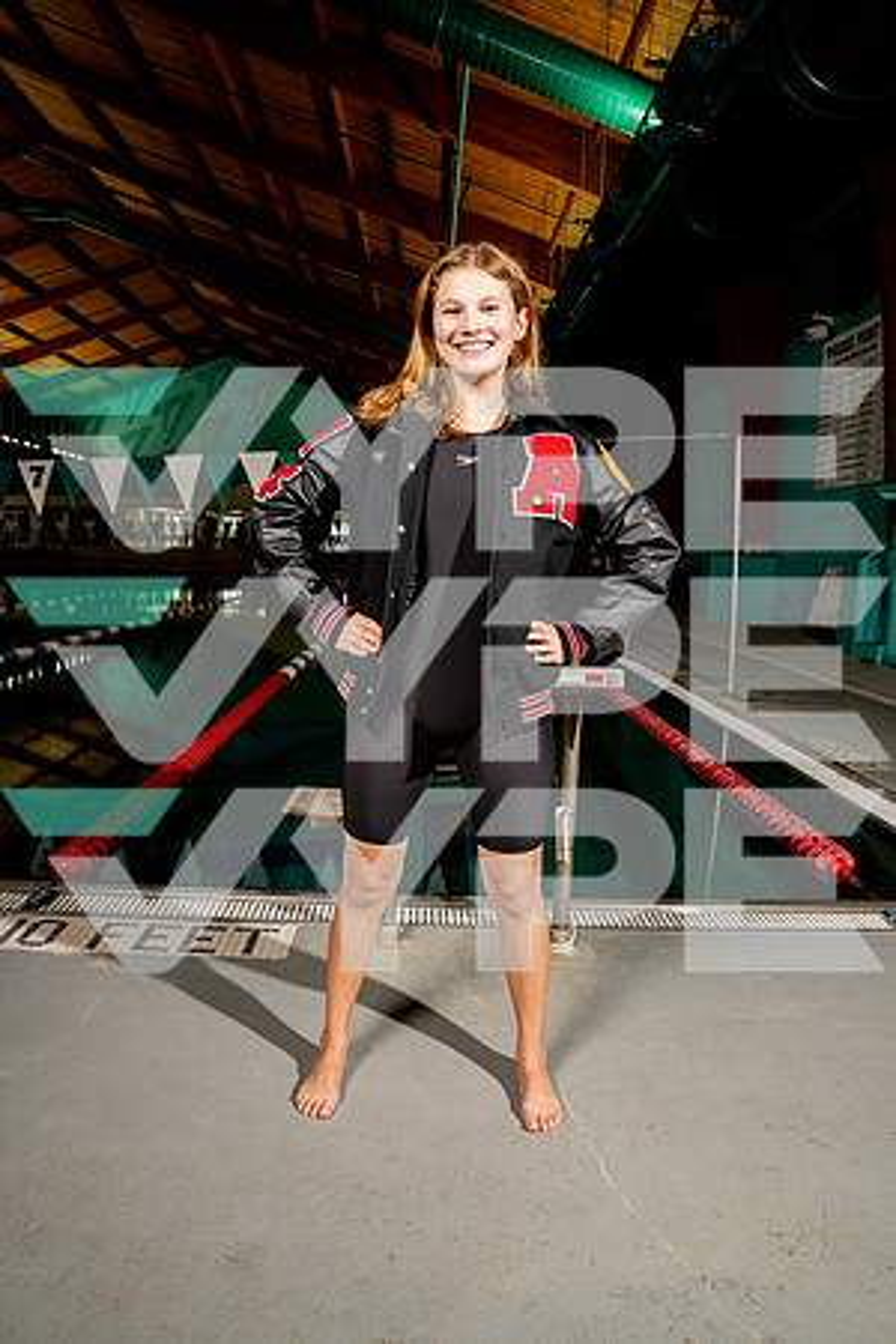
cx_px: 448
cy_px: 672
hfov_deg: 53.1
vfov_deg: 73.7
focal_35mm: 24
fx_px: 896
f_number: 6.3
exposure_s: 1/125
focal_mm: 24
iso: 400
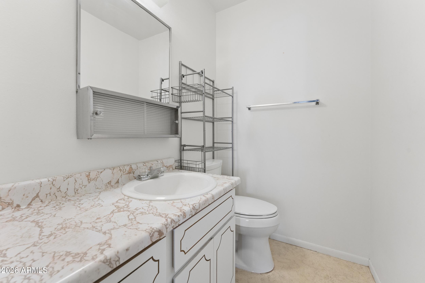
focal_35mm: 14
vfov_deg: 81.2
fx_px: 165
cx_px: 212
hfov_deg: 104.3
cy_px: 142
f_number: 8
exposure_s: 1/20
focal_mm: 14
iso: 1250
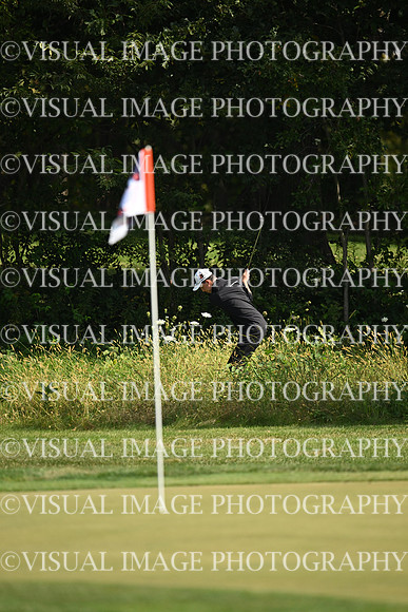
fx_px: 6795
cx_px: 204
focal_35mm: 400
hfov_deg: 3.4
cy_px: 306
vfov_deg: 5.2
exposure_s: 1/2500
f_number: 4.5
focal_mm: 400
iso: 640
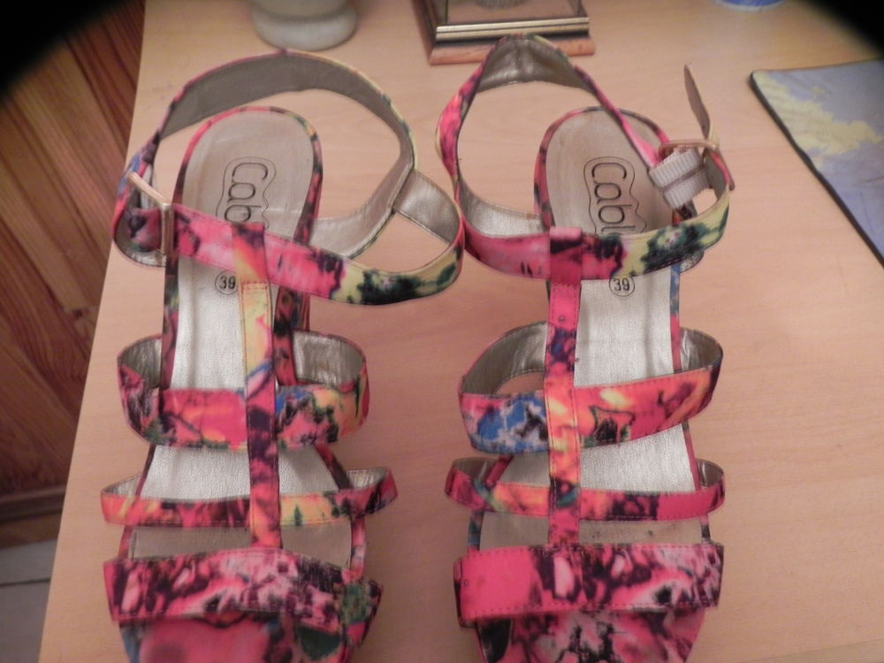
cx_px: 442
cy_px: 332
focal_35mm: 26
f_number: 2.8
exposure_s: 1/3.6
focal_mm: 4.6
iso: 400
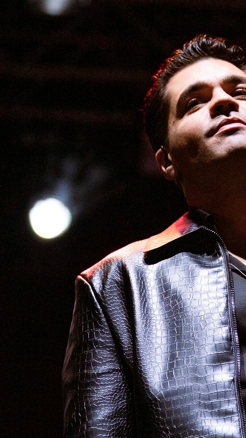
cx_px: 248
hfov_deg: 6.8
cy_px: 234
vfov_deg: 12.2
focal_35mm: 177
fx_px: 2053
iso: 1250
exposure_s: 1/320
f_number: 2.8
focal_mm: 97
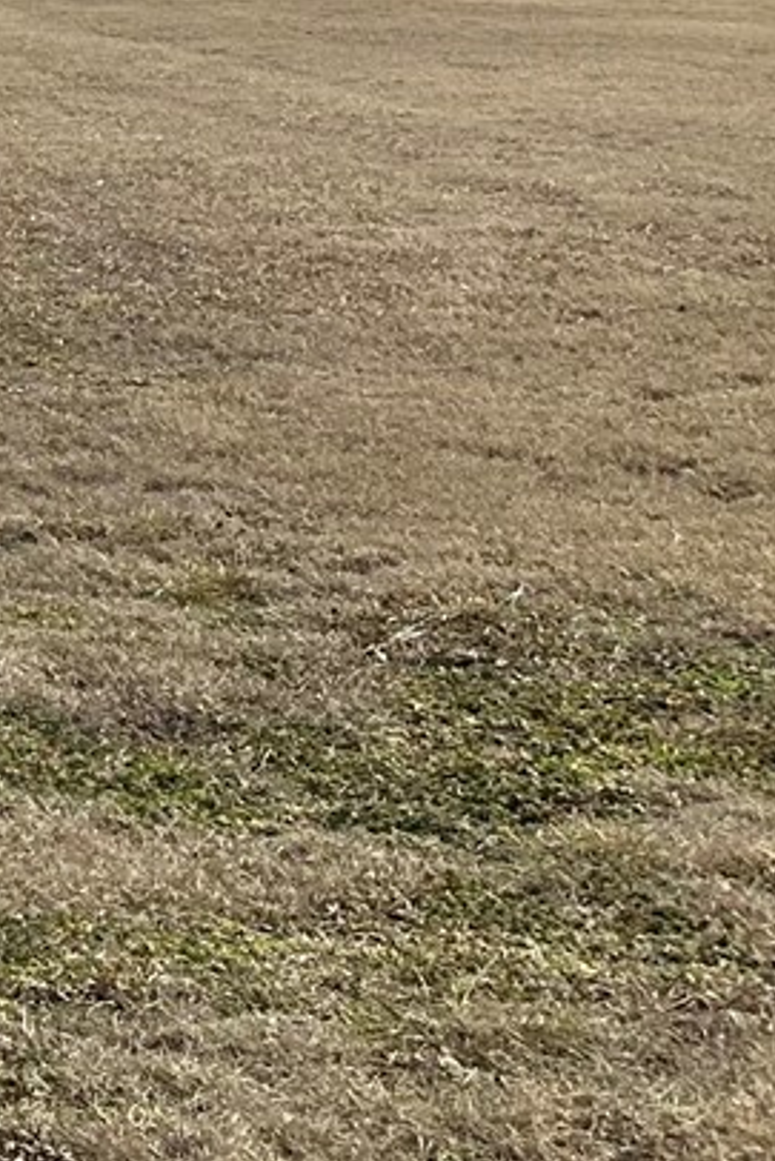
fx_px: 3807
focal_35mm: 118
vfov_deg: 16.9
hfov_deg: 9.4
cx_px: -1484
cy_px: -51
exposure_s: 1/5525
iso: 80
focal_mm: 6.86
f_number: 1.78
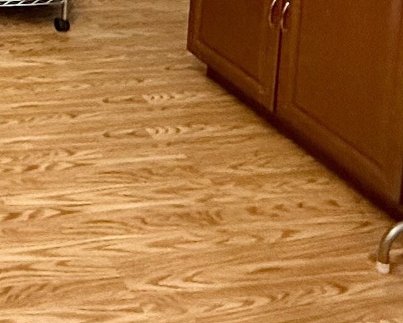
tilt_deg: -7.4
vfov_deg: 19.7
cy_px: -192
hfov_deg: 23.5
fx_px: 775
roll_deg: +0.6
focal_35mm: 65
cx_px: -198
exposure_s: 1/60
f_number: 2.2
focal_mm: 2.22
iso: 800
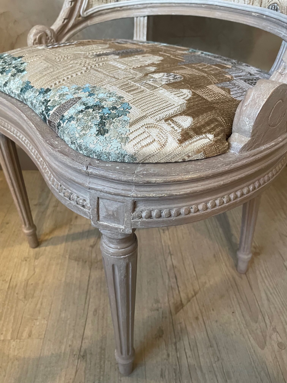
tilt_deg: -33.8
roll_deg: +0.9
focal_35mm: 26
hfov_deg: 53.1
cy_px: 192
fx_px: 287
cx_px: 144
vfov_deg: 67.3
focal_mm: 4.2
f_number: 1.6
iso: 250
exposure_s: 1/50
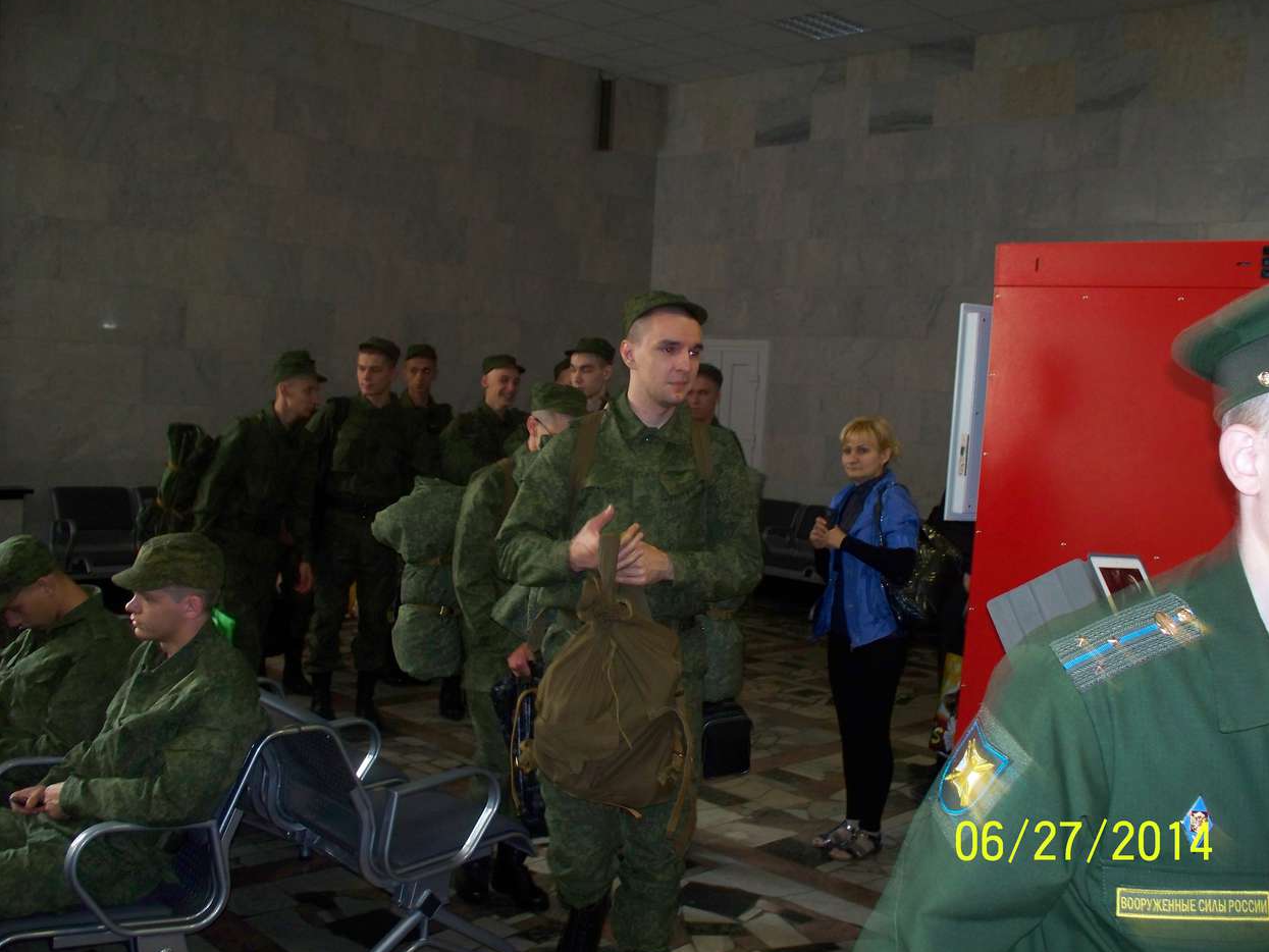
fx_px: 1357
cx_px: 635
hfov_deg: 50.1
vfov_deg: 38.7
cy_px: 473
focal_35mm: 37
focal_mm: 7.54
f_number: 2.8
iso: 200
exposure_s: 1/30
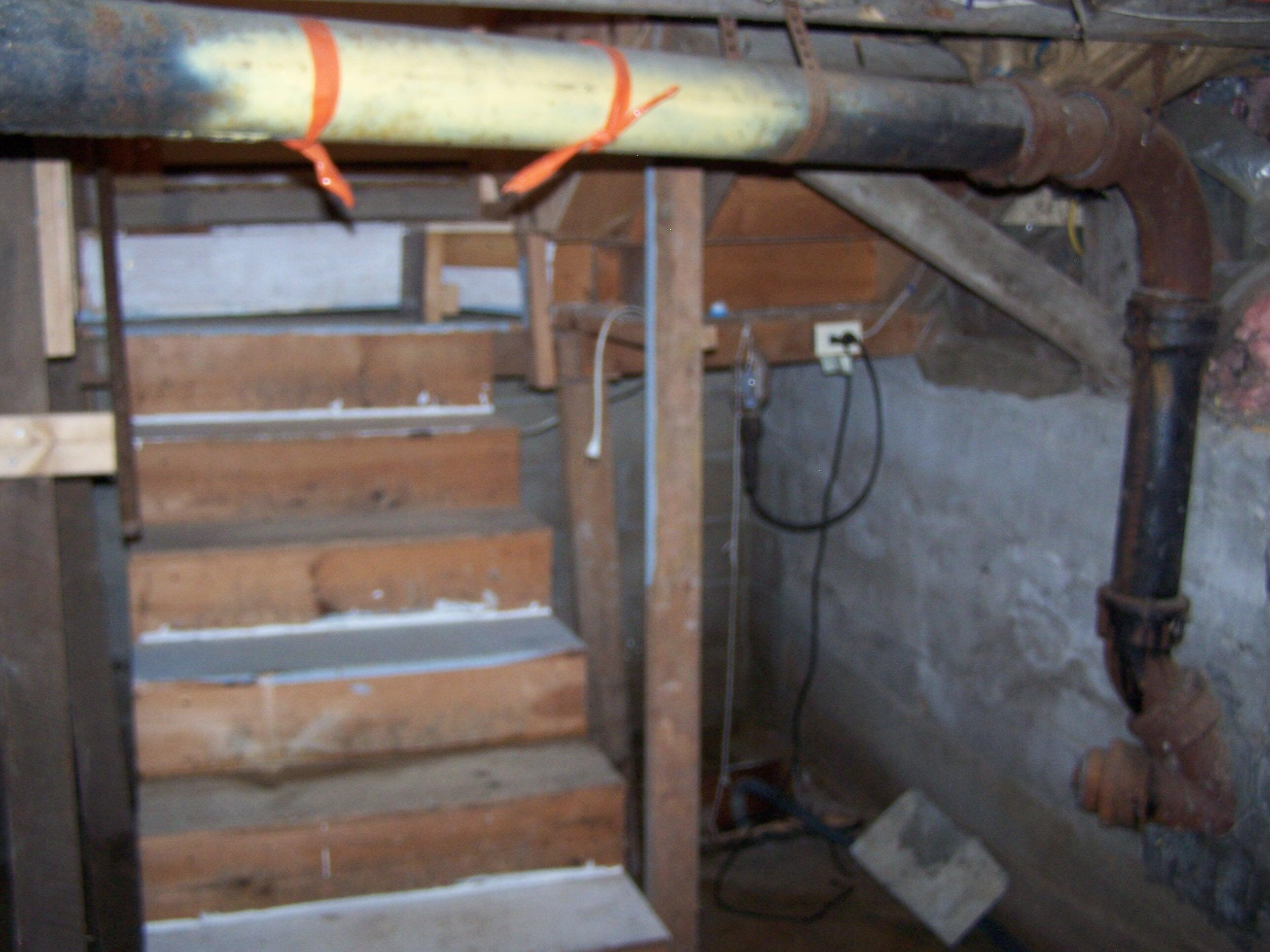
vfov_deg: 37.7
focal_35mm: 38
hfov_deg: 49.0
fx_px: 1394
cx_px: 635
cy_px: 476
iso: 140
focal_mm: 6.3
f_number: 2.8
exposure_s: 1/60
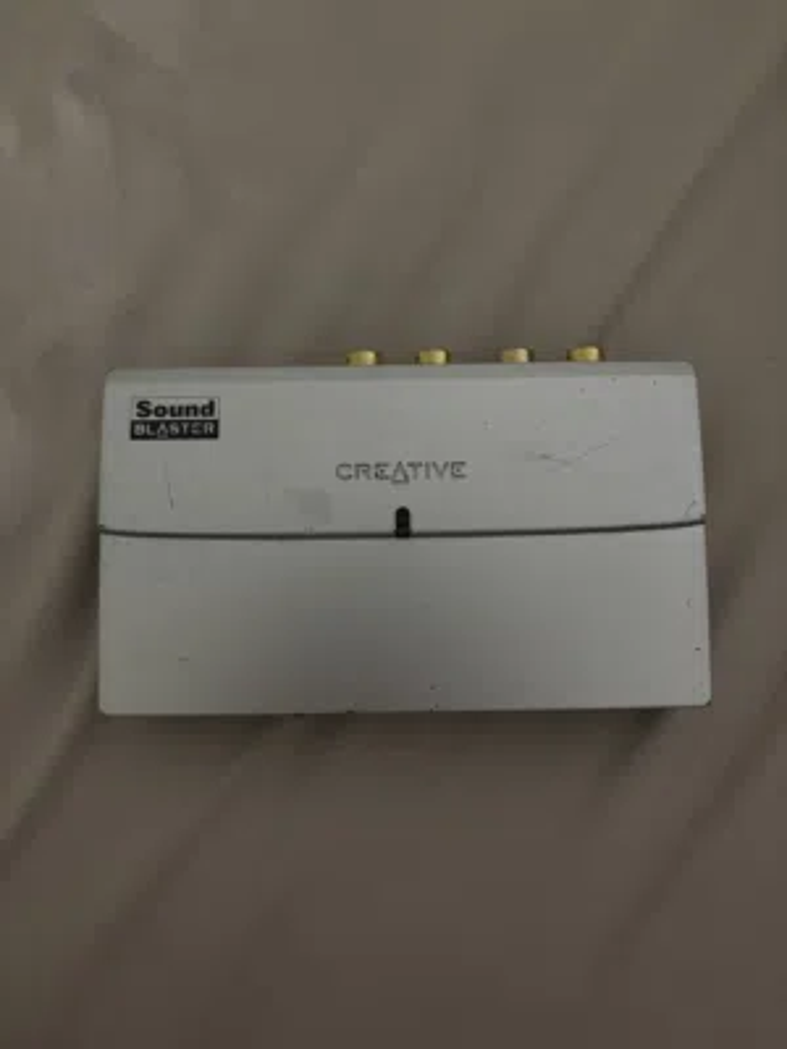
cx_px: 394
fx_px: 788
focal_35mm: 26
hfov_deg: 53.1
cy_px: 524
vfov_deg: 67.3
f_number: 1.6
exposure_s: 1/25
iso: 640
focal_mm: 5.96
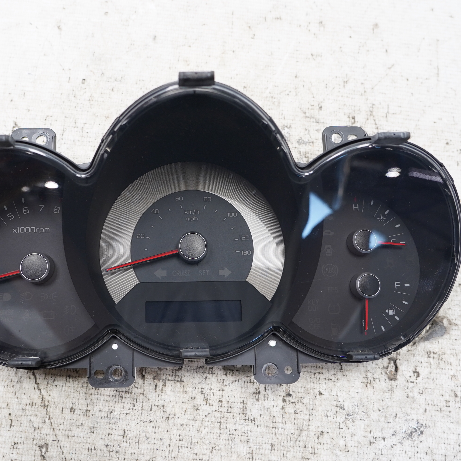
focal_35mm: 31
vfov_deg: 52.5
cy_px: 230
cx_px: 191
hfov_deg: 52.3
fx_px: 467
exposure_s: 1/60
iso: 640
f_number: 4
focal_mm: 16
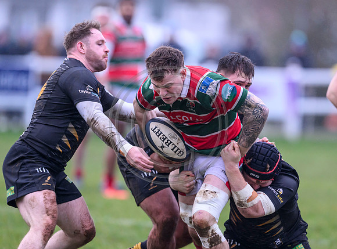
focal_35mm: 532
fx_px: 5156
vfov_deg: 2.8
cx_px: 230
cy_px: 125
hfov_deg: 3.7
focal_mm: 400
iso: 2500
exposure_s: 1/1600
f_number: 3.5
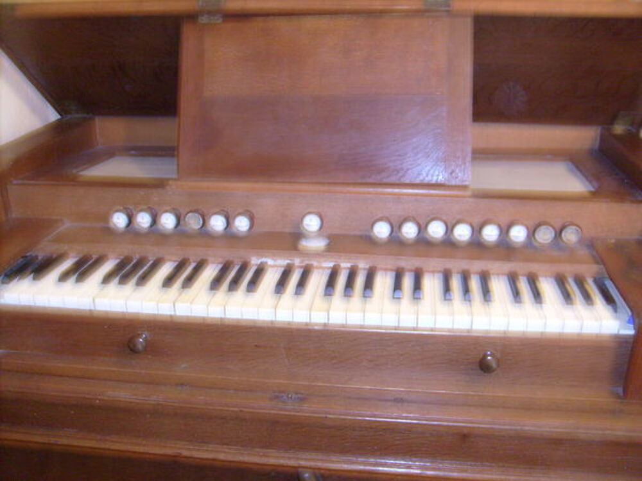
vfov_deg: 40.7
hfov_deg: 52.6
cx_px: 321
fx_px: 649
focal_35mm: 35
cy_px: 240
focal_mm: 5.8
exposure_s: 1/3
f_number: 2.8
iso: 100
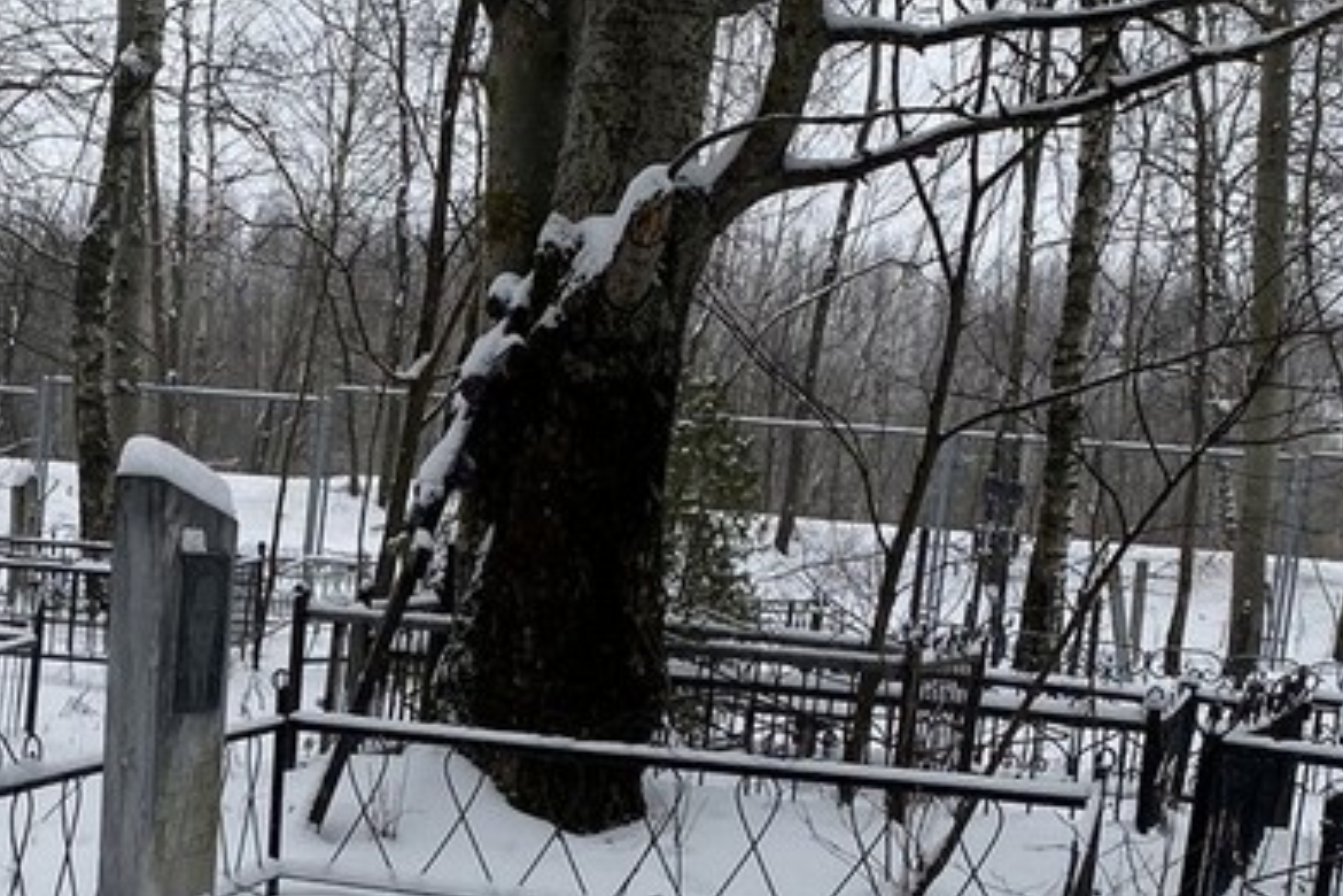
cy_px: 741
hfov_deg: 27.4
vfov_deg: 19.0
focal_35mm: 71
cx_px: 127
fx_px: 2648
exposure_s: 1/315
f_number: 1.8
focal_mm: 4.25
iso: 32
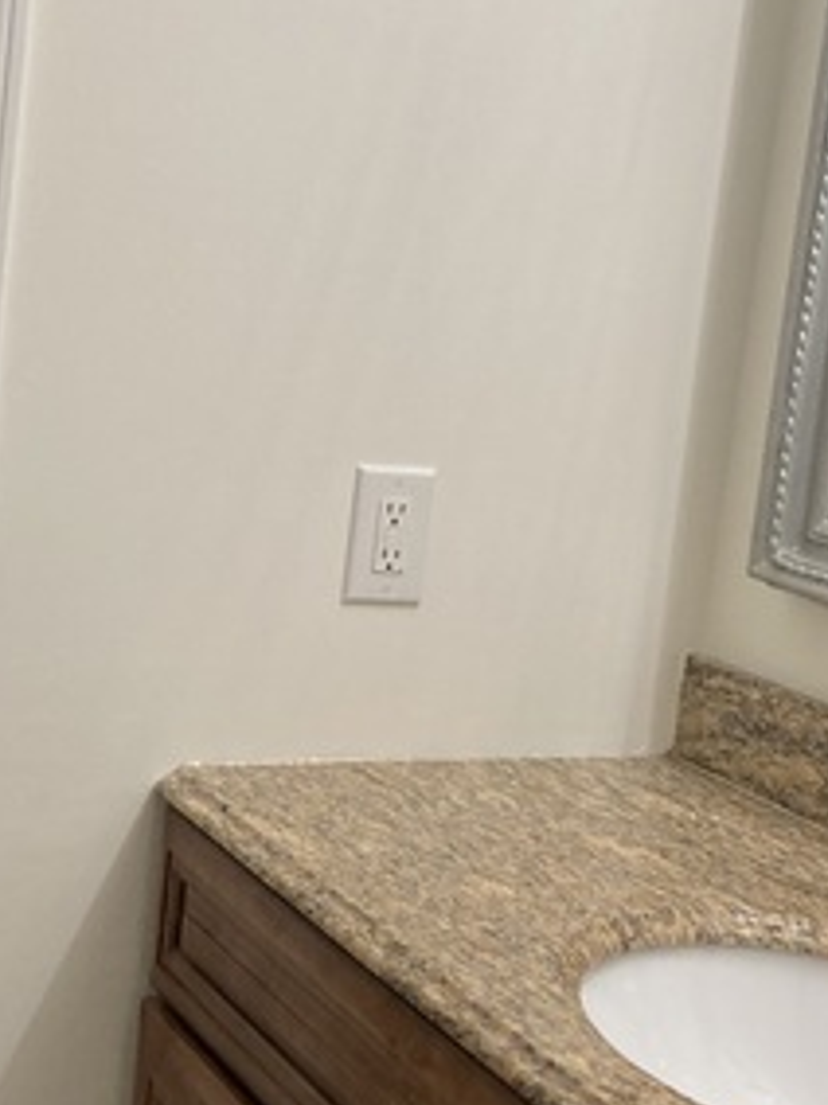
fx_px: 2107
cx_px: 269
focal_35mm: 66
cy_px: 389
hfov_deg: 22.1
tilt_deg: -6.2
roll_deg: -6.5
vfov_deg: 29.2
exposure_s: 1/120
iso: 80
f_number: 1.8
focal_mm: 3.99
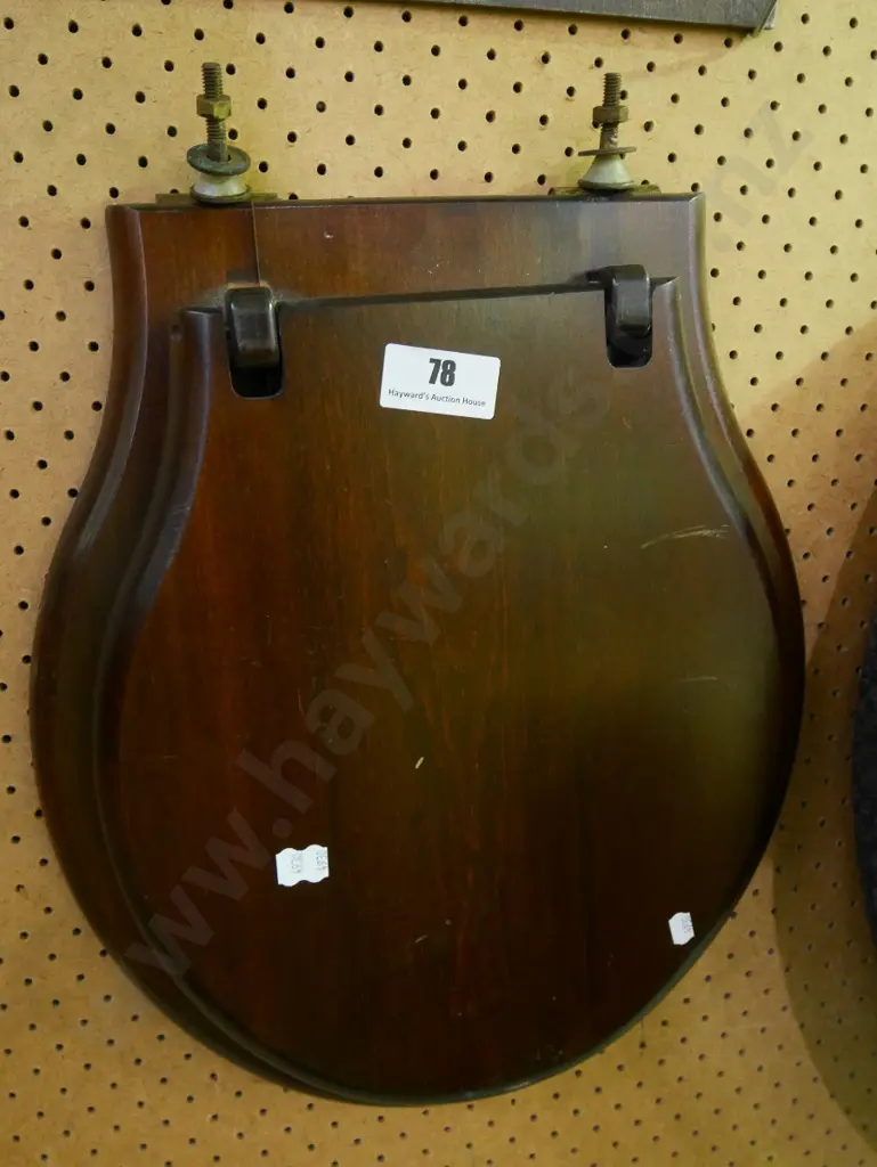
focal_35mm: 30
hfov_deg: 46.8
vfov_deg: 59.9
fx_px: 1013
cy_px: 584
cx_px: 438
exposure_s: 1/13
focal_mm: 15
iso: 3200
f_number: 4
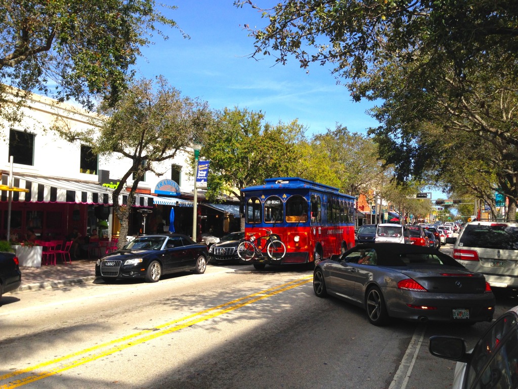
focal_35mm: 33
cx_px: 259
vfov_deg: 42.9
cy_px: 194
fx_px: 494
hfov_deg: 55.4
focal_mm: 4.12
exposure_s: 1/1355
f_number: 2.4
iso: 50
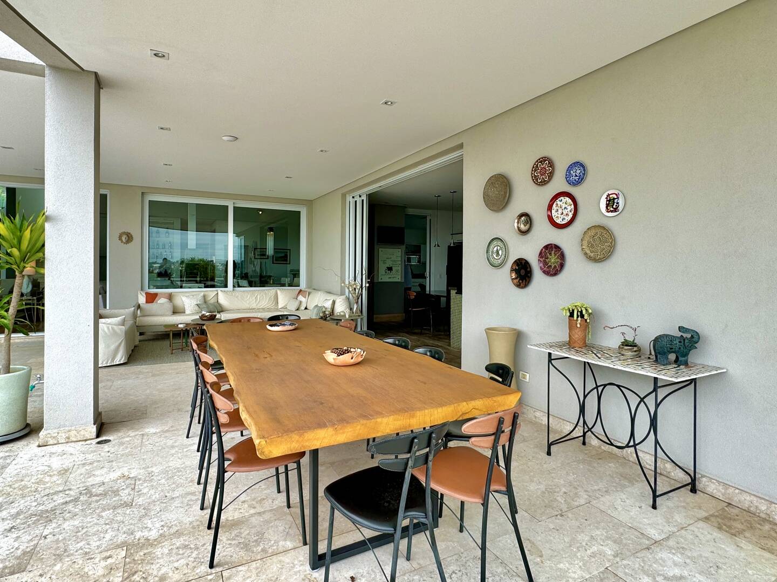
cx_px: 388
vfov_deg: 85.7
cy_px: 291
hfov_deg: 102.1
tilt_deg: -2.5
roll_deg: -0.7
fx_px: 314
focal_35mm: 14
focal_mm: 2.22
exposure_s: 1/317
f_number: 2.2
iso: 40
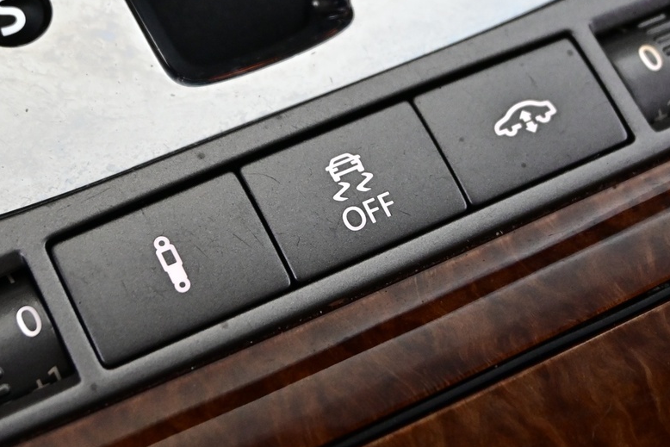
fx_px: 1453
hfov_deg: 26.0
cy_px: 219
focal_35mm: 78
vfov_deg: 17.5
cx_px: 351
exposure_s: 1/40
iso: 2200
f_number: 4.2
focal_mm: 25
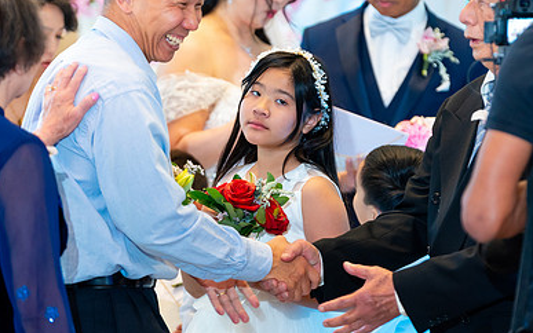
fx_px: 2993
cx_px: 274
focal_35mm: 206
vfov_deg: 6.4
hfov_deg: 10.2
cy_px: 133
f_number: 2.8
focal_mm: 135
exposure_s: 1/200
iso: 800
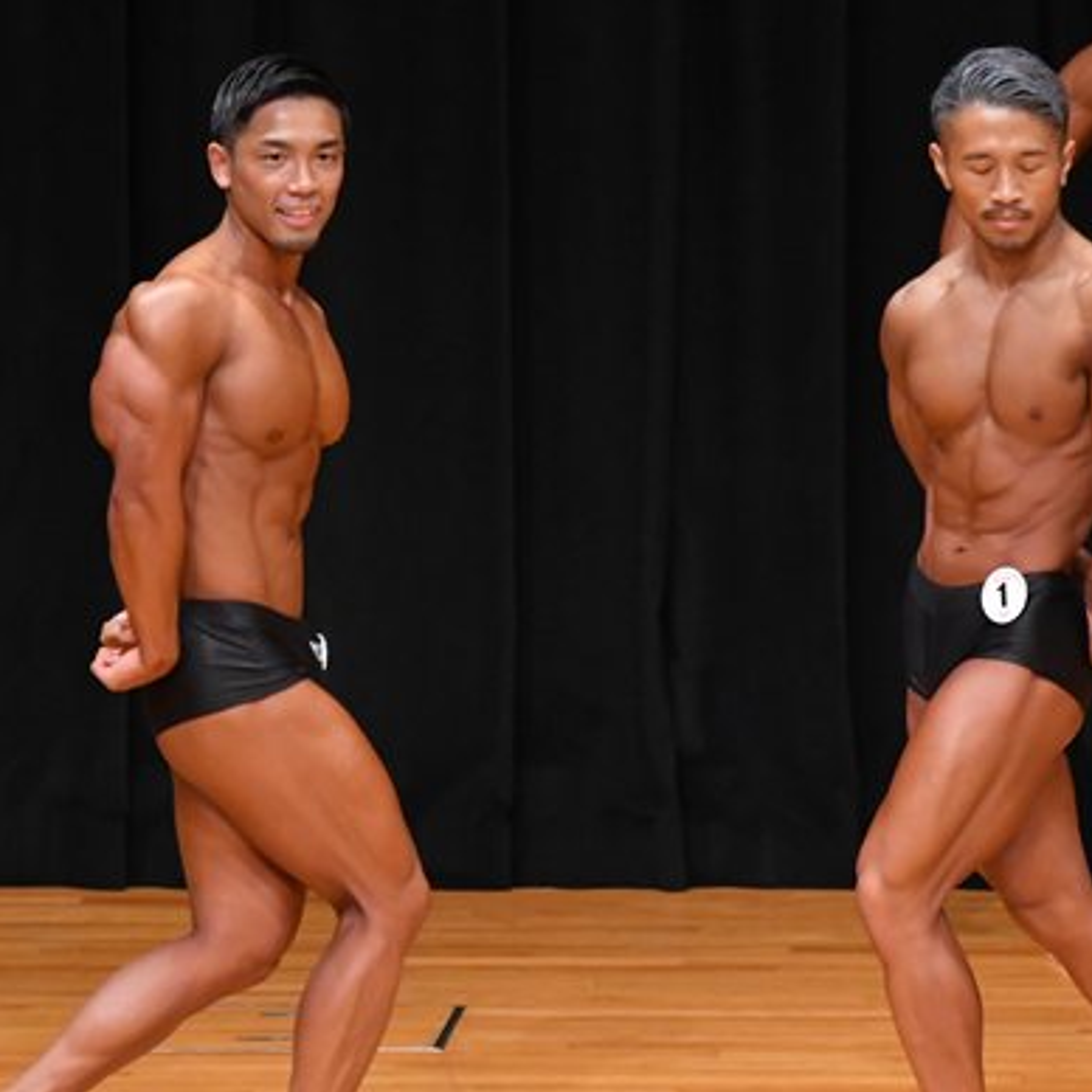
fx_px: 17274
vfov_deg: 3.6
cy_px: 653
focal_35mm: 484
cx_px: 950
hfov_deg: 3.6
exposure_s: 1/400
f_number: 5.6
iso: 4000
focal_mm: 190
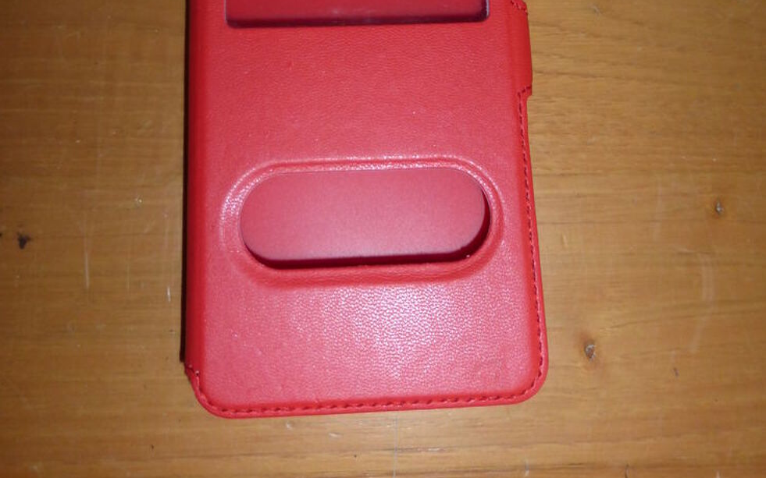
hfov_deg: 54.0
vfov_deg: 32.8
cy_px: 16
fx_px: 751
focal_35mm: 36
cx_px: 378
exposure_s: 1/60
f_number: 3.3
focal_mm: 4.3
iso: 250
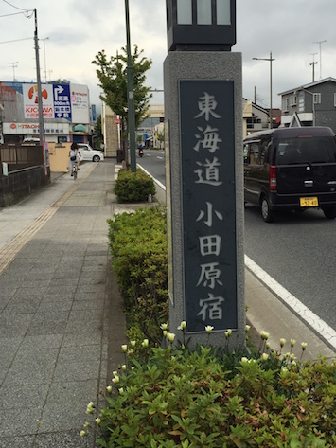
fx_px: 517
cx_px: 203
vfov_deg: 46.7
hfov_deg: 35.8
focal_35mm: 40
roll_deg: +1.8
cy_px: 195
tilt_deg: -4.3
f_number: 2.2
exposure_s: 1/257
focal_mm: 4.15
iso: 32
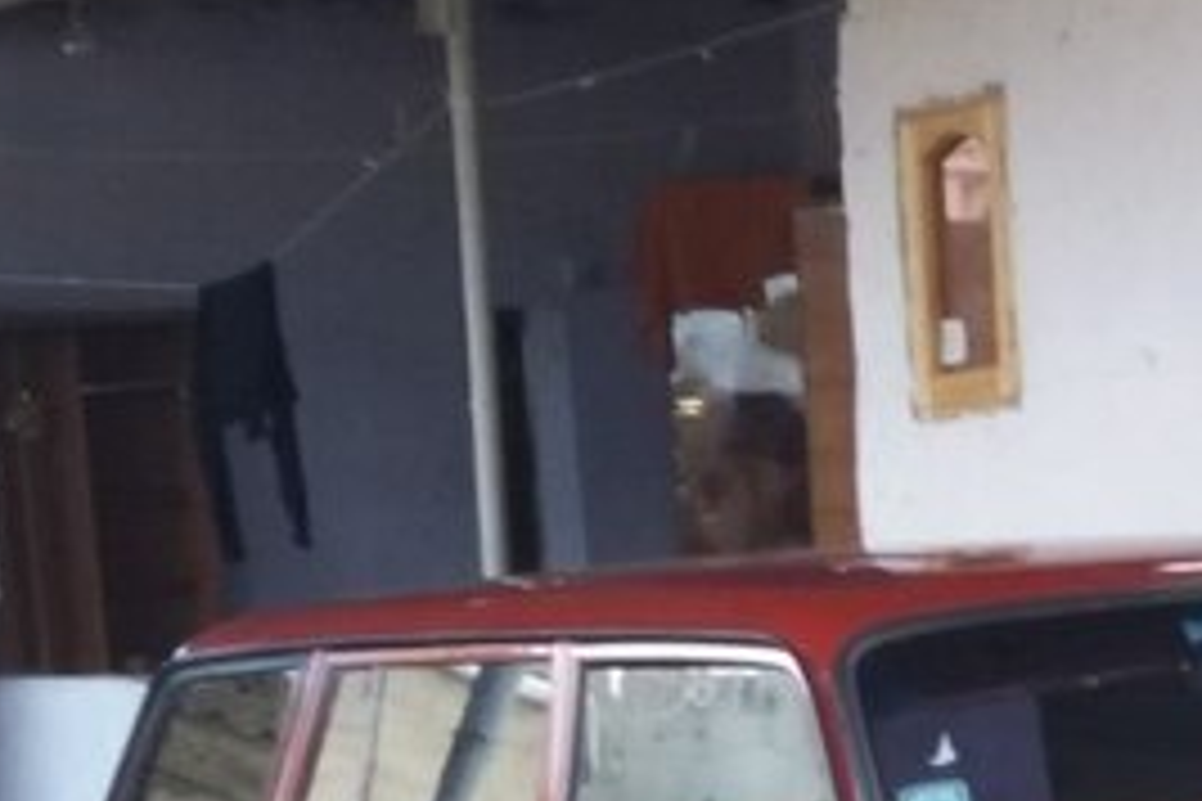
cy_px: 1100
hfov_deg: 26.1
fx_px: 2404
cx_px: 1288
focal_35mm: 72
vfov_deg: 17.5
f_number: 1.9
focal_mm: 3.7
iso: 64
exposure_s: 1/33
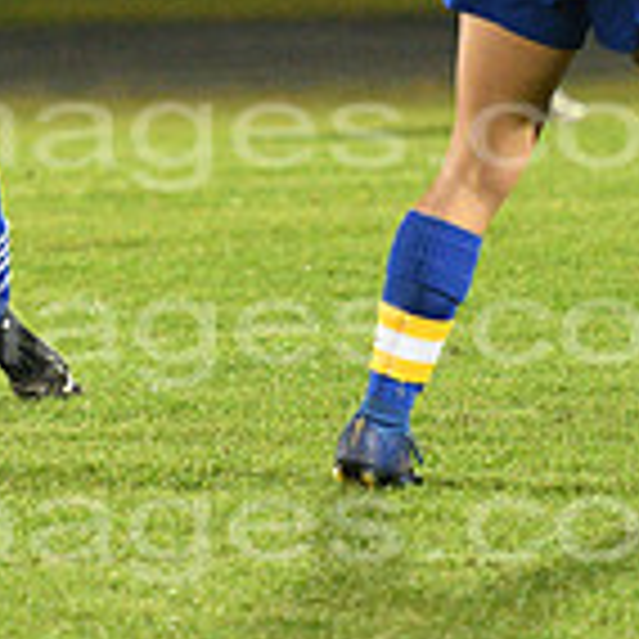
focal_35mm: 912
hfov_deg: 1.9
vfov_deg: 1.9
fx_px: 19041
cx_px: -230
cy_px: -160
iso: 7200
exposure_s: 1/800
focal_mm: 175
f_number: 2.8
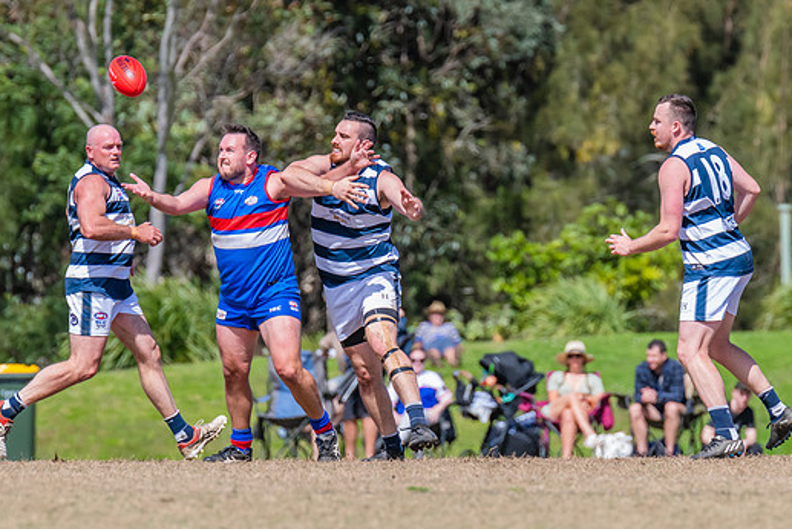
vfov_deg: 2.4
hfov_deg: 3.6
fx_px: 12609
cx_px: 488
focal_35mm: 573
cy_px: 265
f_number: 8
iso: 800
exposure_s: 1/2000
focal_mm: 420
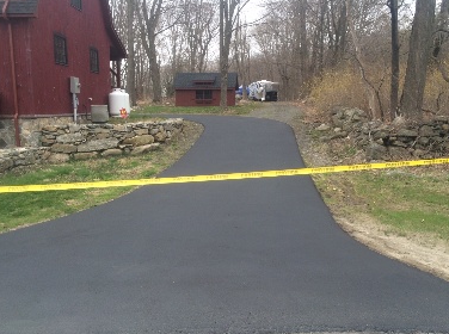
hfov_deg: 56.9
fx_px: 414
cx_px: 219
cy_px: 170
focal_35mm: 32
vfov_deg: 44.0
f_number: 2.2
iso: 32
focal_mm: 4.12
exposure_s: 1/155
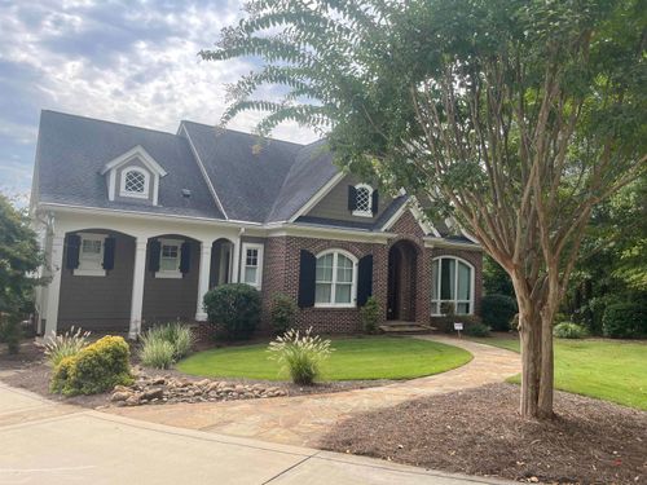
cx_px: 324
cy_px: 242
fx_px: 486
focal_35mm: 26
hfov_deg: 67.3
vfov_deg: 53.1
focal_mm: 5.1
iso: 50
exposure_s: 1/1422
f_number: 1.6
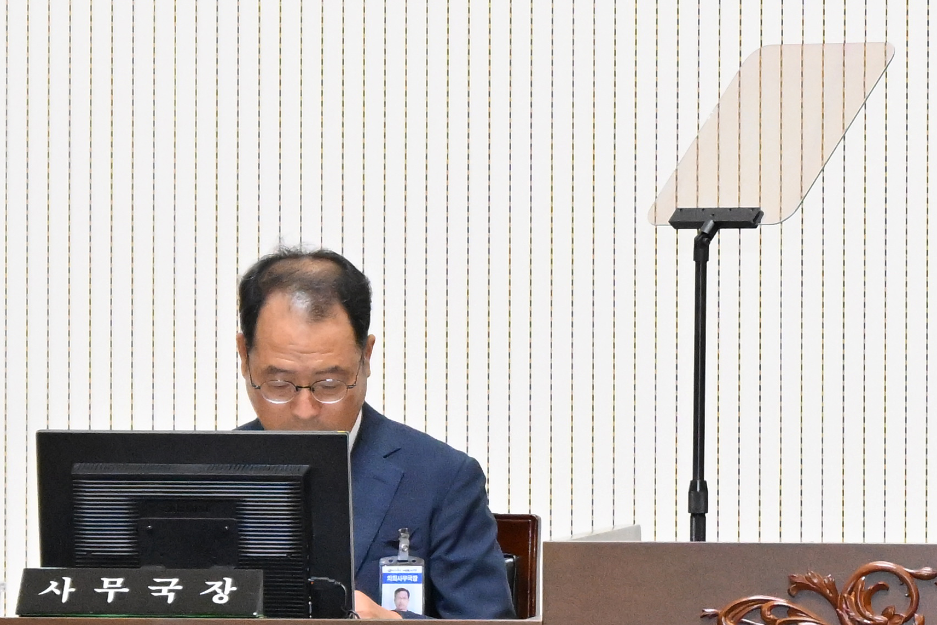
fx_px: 9915
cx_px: 1227
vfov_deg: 3.6
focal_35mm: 381
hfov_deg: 5.4
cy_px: 171
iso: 5000
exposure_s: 1/250
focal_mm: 81
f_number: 6.3
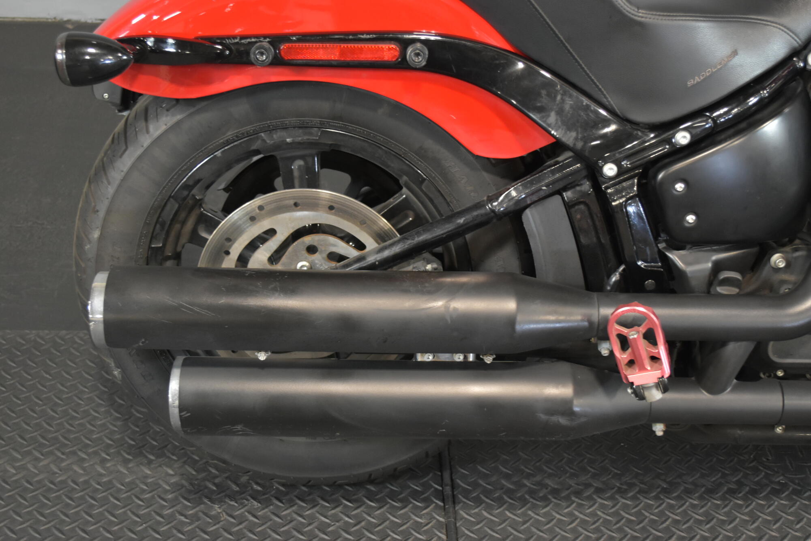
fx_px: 1014
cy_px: 270
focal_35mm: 45
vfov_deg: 29.9
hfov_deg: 43.6
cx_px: 406
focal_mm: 30
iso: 1600
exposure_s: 1/20
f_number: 4.5
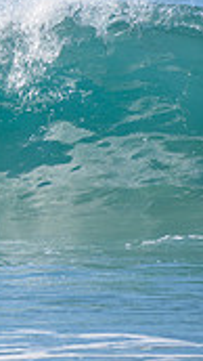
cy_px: 108
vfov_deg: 1.2
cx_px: -324
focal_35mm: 1769
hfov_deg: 0.7
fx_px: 16895
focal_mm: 500
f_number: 5.6
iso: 160
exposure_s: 1/2000
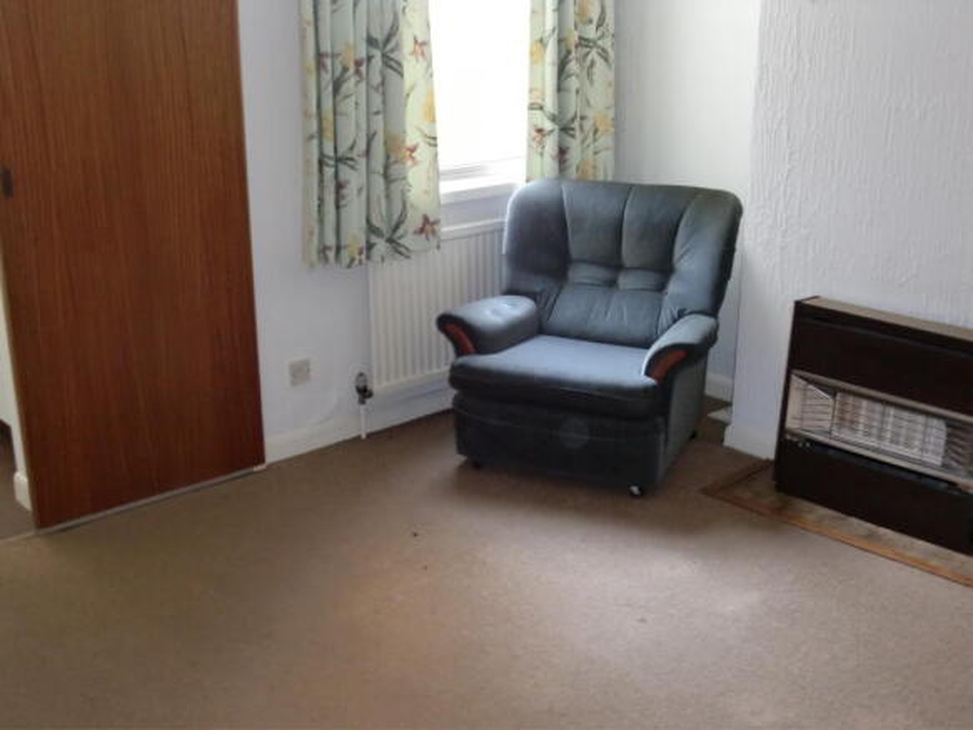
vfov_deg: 33.6
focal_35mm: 43
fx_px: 1208
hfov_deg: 43.9
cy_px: 365
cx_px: 486
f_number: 3.1
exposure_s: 1/30
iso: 400
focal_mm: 7.6
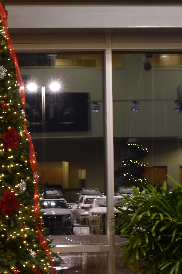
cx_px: 42
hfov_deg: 15.3
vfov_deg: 22.7
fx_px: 675
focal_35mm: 89
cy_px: 192
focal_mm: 28
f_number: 6.3
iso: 400
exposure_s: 1/15
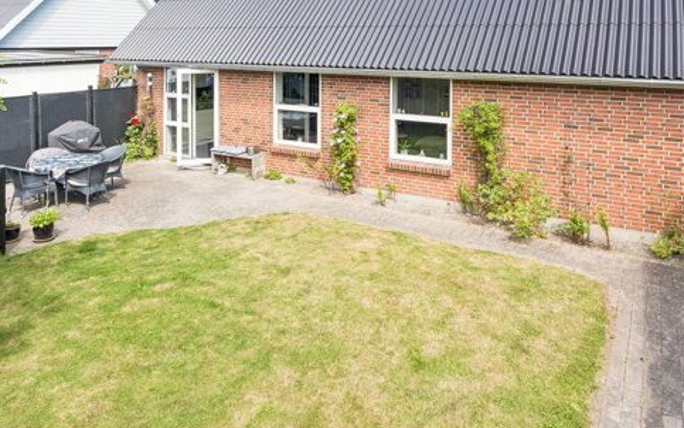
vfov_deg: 42.9
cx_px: 368
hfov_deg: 68.3
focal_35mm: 27
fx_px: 503
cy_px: 59
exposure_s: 1/80
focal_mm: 16
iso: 320
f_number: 16
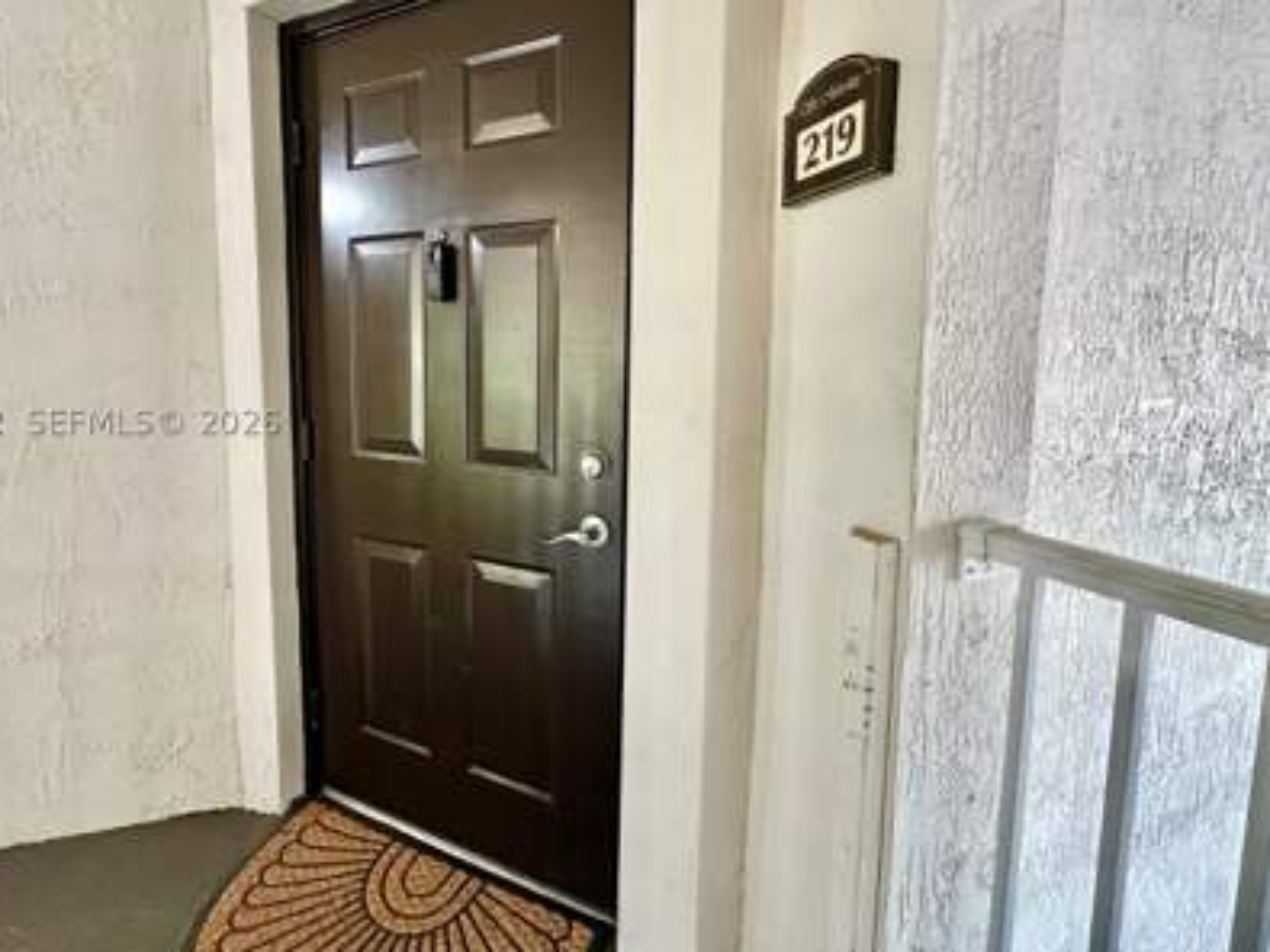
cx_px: 576
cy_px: 421
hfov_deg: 90.8
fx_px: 624
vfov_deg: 74.4
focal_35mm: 17
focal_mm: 2.22
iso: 640
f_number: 2.2
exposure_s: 1/60
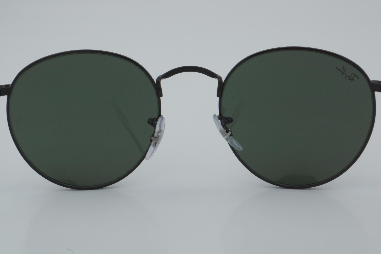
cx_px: 190
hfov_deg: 29.9
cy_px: 127
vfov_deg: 20.2
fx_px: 714
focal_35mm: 68
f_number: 32
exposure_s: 1/4
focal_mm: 45
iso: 100
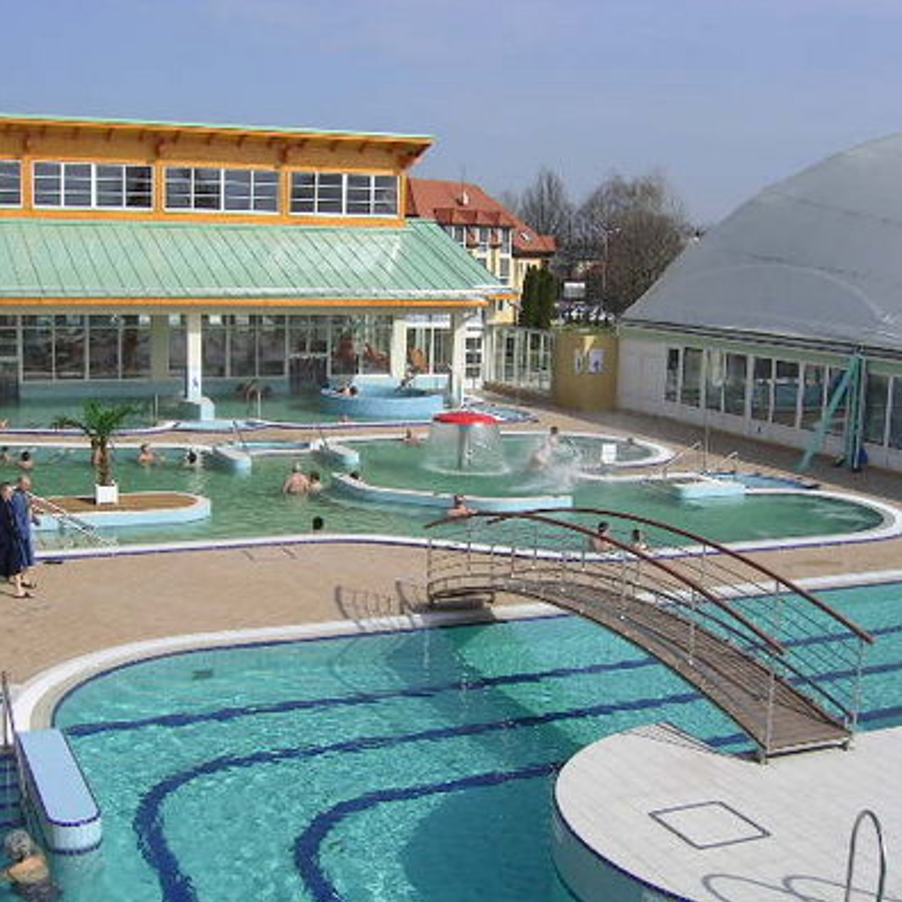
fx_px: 1268
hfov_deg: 39.1
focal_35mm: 43
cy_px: 450
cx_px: 380
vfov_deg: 39.2
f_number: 4.8
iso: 50
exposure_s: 1/600
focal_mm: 5.6
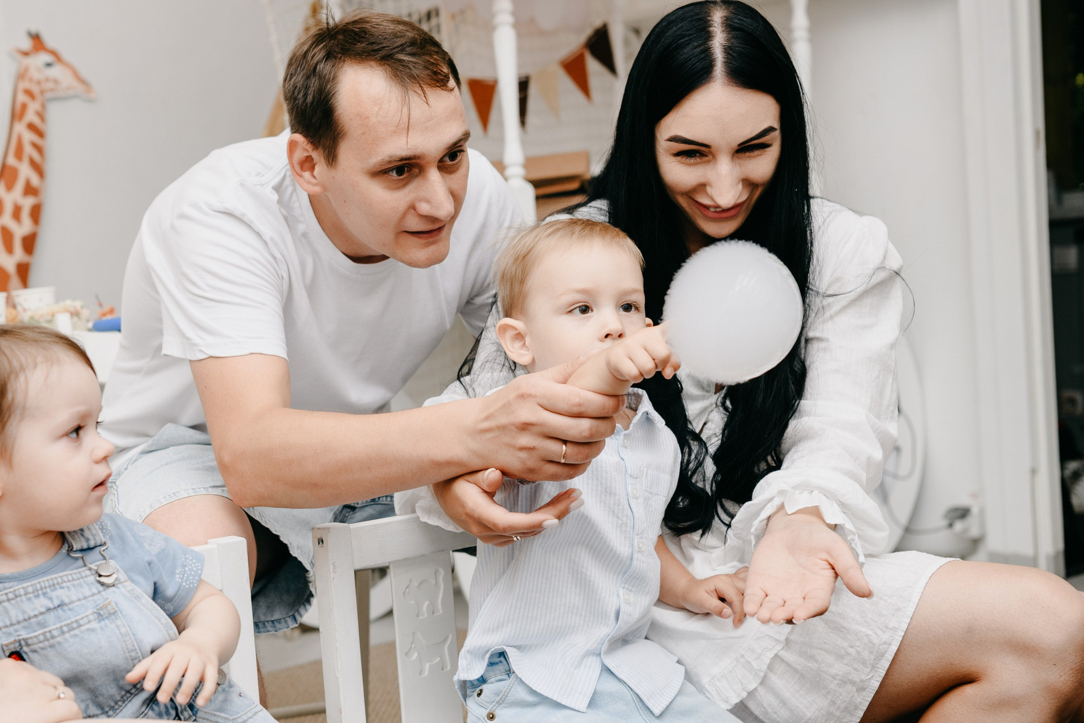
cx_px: 359
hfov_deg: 34.2
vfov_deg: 23.4
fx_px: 1746
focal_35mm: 58
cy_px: 388
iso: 160
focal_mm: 40
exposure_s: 1/160
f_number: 3.5
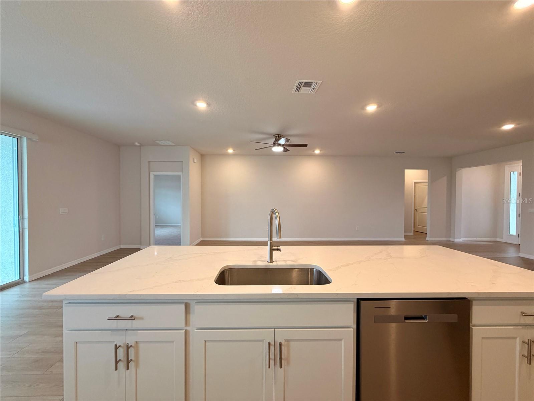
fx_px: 216
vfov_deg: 85.7
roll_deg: -0.1
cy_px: 200
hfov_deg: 102.1
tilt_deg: -0.2
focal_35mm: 14
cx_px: 267
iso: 200
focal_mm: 2.22
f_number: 2.2
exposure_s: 1/120
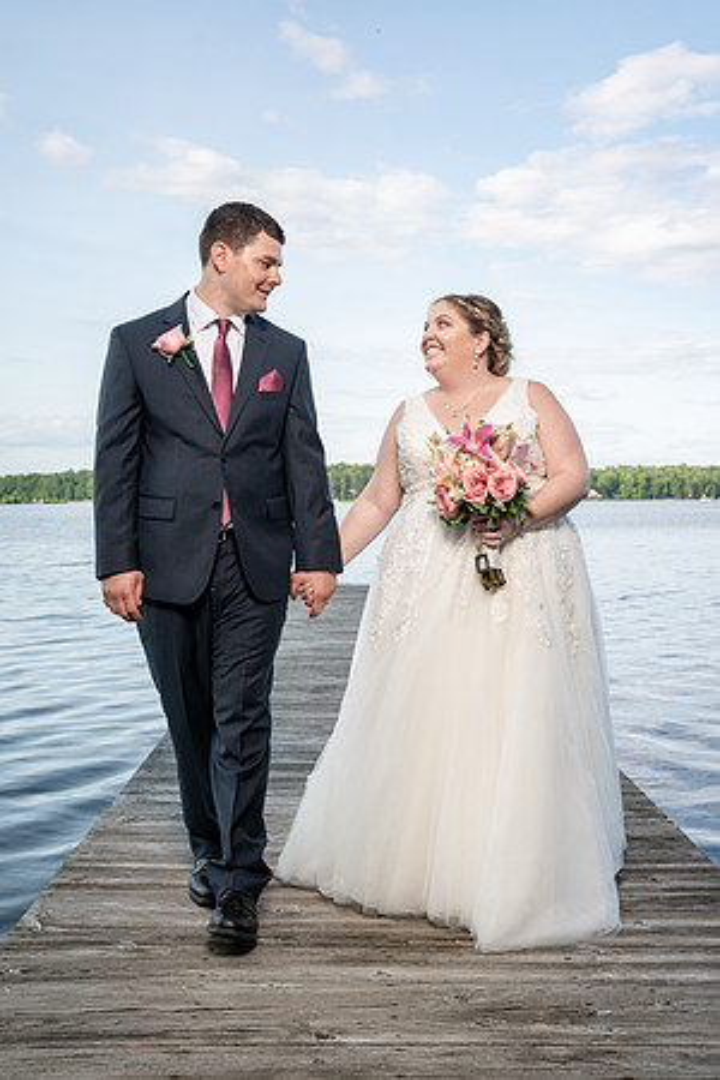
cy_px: 540
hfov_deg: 33.4
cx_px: 360
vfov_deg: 48.5
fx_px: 1200
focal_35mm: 40
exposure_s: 1/200
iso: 100
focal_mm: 40
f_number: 5.6
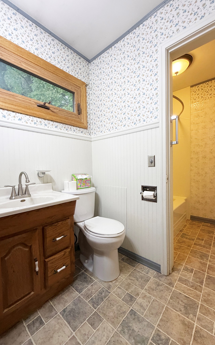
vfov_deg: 101.5
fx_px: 141
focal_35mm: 15
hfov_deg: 74.8
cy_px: 174
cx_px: 105
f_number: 2.2
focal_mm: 2.22
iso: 250
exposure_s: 1/120
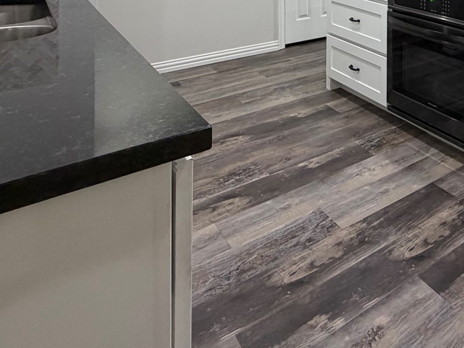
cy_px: -72
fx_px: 469
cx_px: 439
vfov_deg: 33.1
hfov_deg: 46.1
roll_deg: -0.2
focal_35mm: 35
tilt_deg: -2.5
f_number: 2.2
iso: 250
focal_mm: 2.22
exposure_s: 1/120
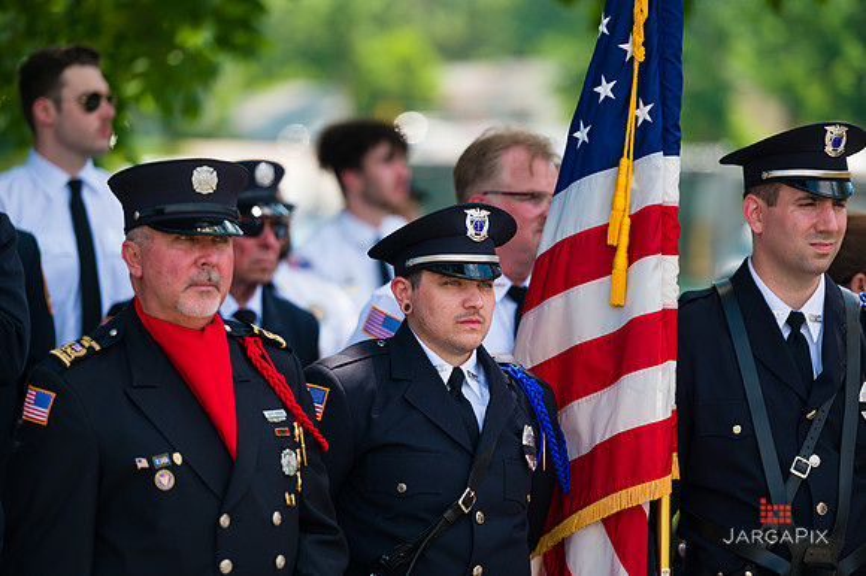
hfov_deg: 10.3
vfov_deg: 6.9
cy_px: 288
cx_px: 433
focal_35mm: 200
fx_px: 4808
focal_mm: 200
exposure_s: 1/1600
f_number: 3.2
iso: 200
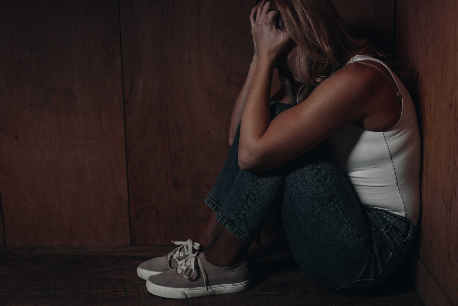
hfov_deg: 48.4
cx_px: 251
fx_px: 509
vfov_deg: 33.4
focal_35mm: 40
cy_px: 141
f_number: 3.2
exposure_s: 1/200
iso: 125
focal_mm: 35
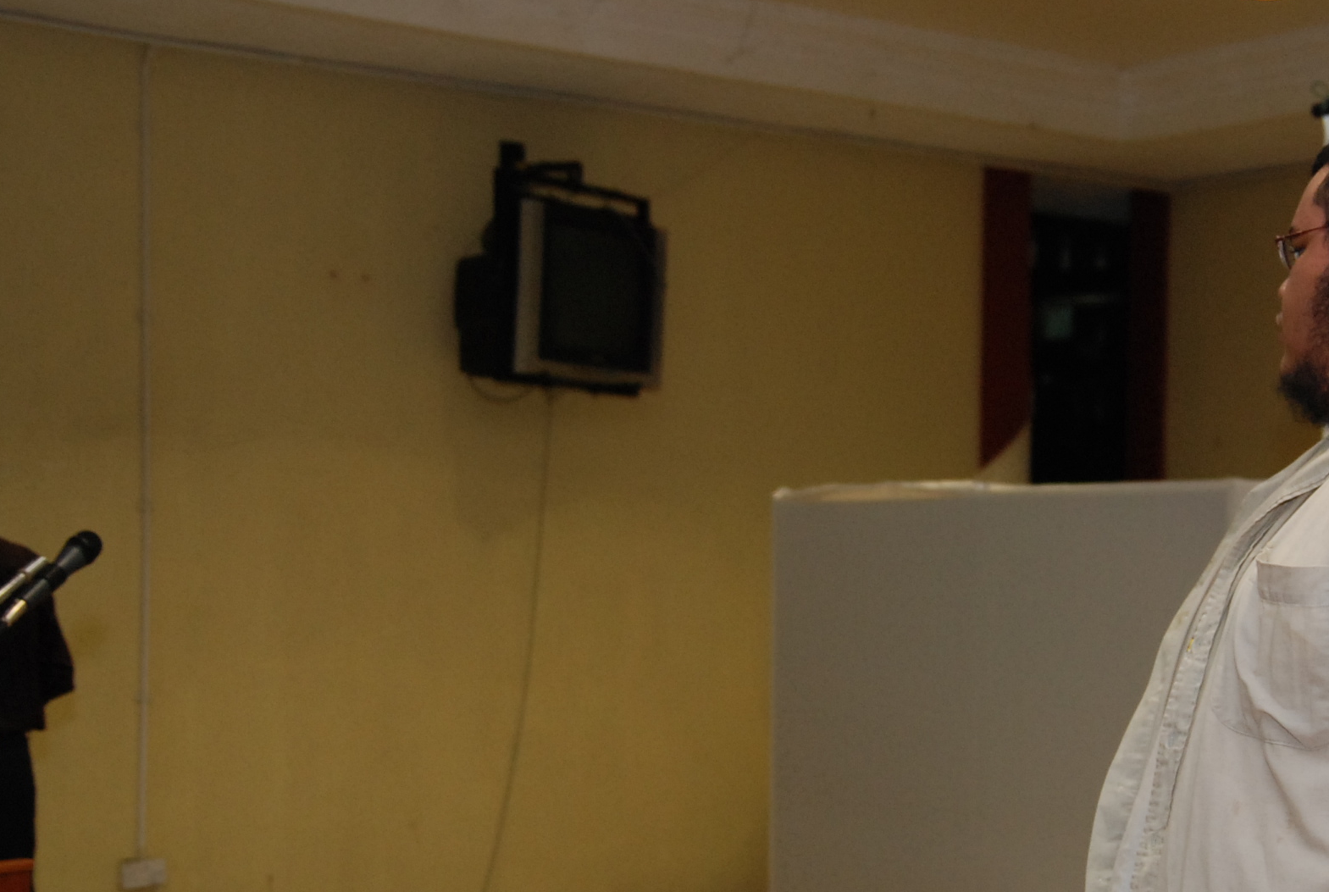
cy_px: 624
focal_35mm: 72
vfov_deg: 18.9
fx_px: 2663
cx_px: 922
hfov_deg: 27.8
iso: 500
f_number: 2.8
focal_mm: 26
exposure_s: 1/125
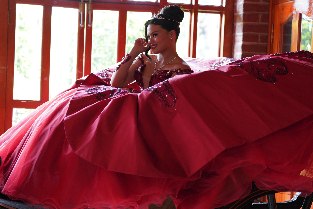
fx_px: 687
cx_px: 156
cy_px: 104
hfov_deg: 25.7
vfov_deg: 17.3
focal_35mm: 79
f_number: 2.8
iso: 1250
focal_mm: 79
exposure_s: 1/80
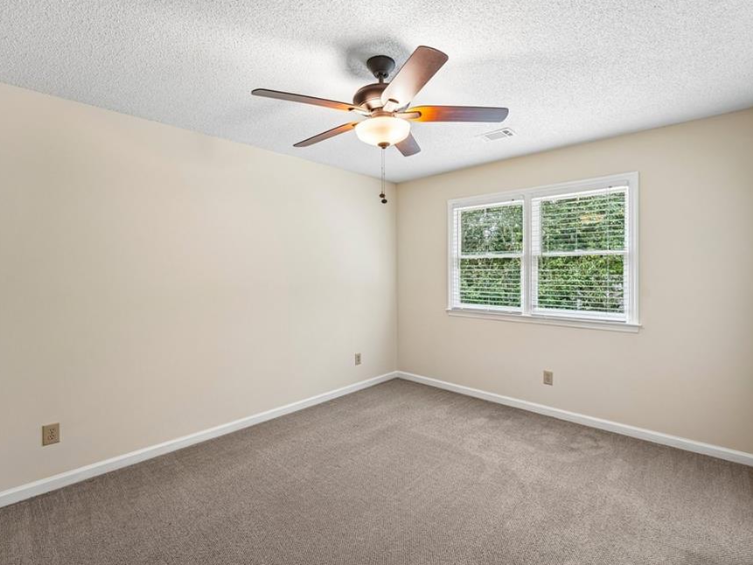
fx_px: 363
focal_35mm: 17
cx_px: 400
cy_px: 272
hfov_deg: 92.0
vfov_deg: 75.8
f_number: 8
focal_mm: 14.6
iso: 320
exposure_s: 1/10
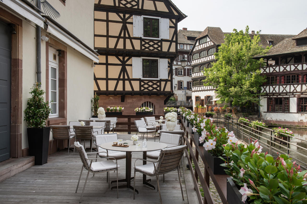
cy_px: 102
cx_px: 154
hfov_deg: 58.7
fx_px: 273
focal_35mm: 32
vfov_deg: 41.1
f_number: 16
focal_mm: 32
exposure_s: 1/40
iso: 160
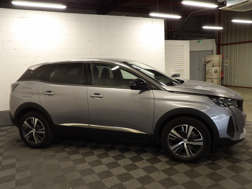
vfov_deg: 49.7
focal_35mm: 28
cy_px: 94
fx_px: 204
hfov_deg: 63.4
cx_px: 126
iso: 200
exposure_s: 1/23
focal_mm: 5
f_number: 3.4
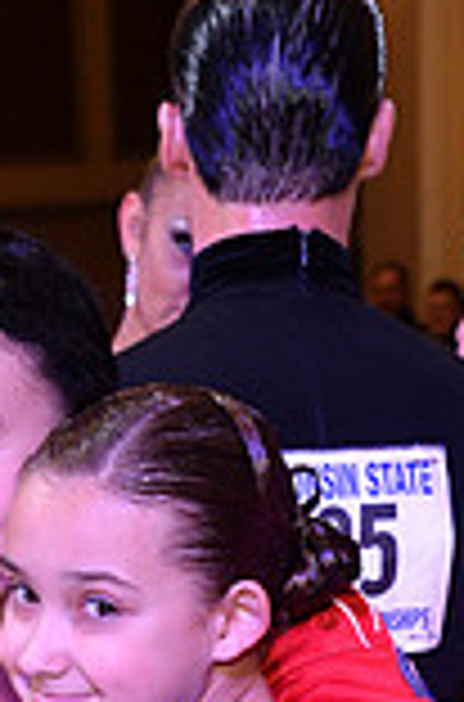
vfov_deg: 10.5
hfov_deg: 7.3
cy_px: 1206
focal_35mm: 186
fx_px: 3620
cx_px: -61
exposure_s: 1/250
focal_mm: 50
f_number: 5.6
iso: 1600
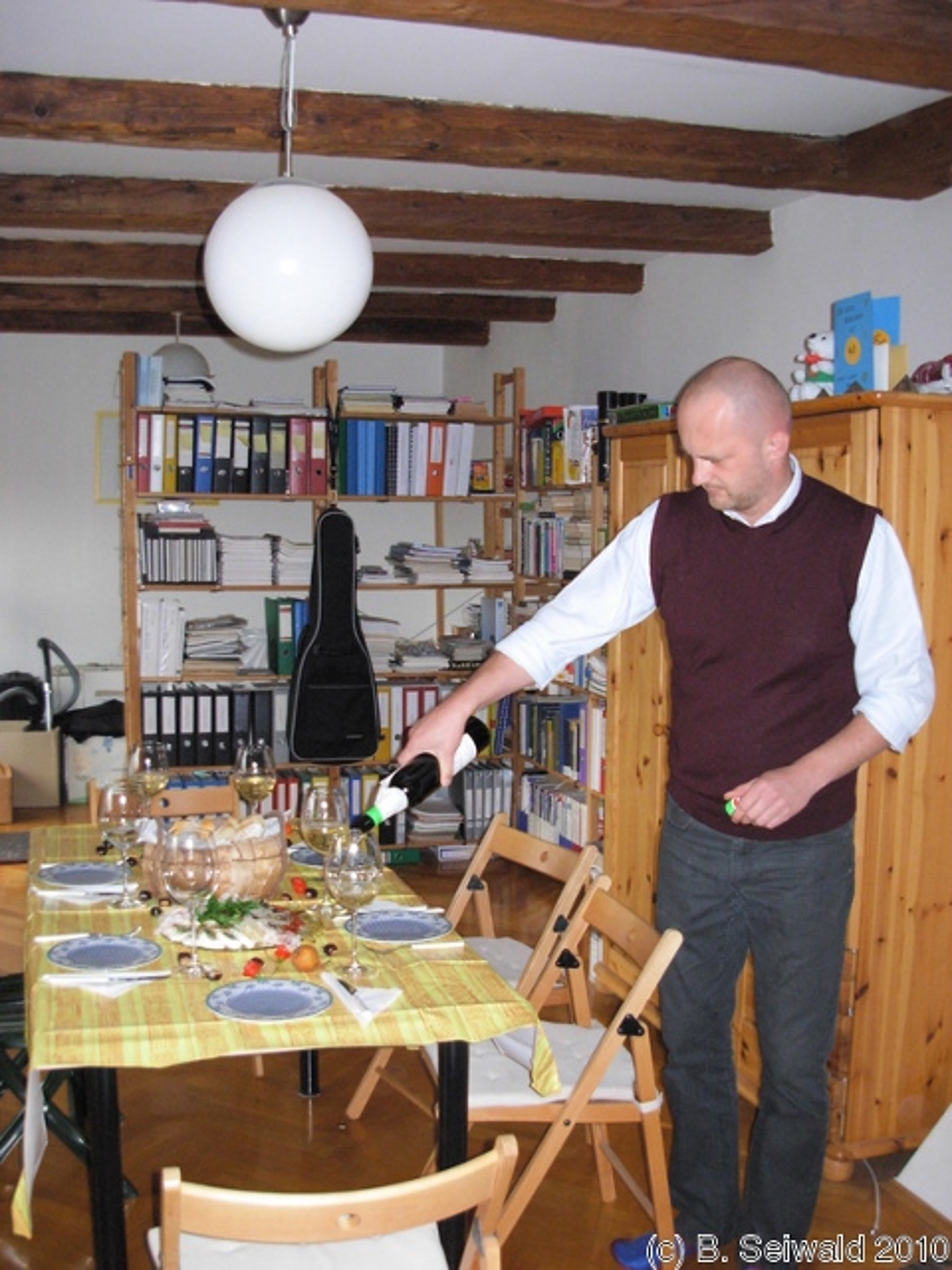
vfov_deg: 49.0
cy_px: 635
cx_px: 476
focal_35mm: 38
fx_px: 1393
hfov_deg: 37.7
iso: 346
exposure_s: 1/98.7
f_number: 2.9
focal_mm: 6.3
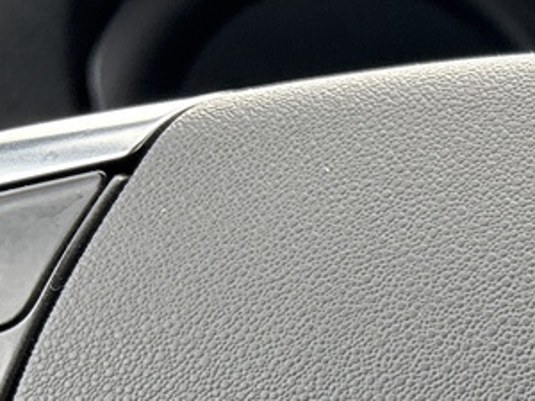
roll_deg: -3.7
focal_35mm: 125
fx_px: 1932
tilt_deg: -20.7
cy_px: 731
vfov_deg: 11.0
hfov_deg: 14.7
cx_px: 794
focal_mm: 5.96
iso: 125
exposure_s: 1/170
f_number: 1.6
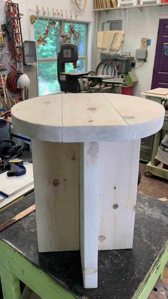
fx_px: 246
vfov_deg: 62.6
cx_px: 69
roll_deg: -1.3
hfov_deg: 37.6
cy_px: 139
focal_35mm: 31
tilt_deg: -20.3
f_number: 1.8
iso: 64
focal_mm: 4.25
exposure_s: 1/60
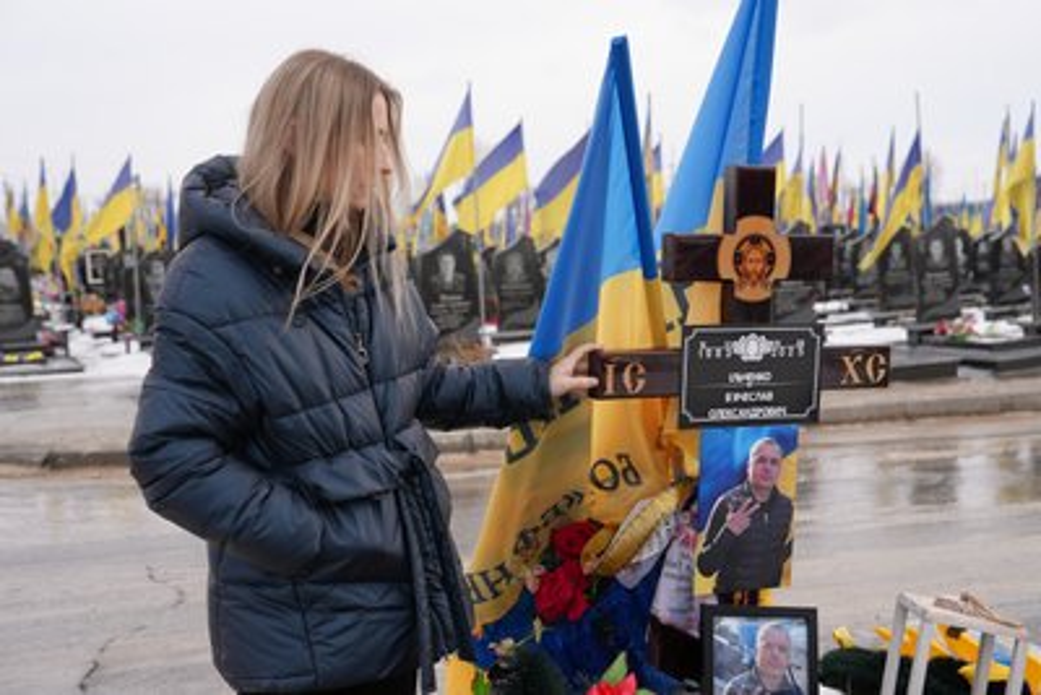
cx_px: 520
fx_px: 1244
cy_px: 348
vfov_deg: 31.2
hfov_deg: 45.4
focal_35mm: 43
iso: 80
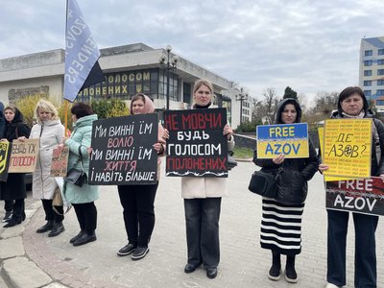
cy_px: 144
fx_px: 288
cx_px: 192
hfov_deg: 67.3
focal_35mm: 26
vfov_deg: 53.1
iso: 32
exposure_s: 1/1575
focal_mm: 4.2
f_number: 1.6
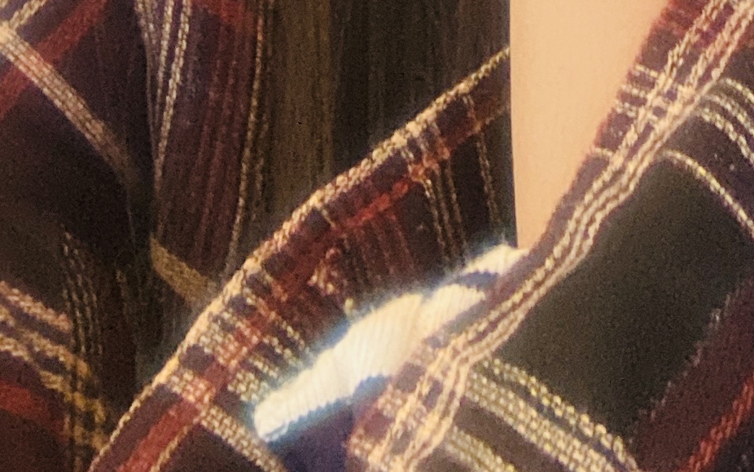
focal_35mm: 106
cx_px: 768
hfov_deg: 19.1
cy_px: -605
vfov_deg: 10.8
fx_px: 2178
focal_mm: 2.71
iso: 320
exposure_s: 1/50
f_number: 2.2
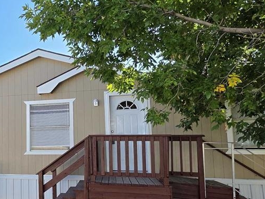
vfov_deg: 42.8
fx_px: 253
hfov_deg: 50.3
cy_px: 114
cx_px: 36
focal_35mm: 33
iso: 40
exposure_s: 1/845
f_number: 1.9
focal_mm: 2.2
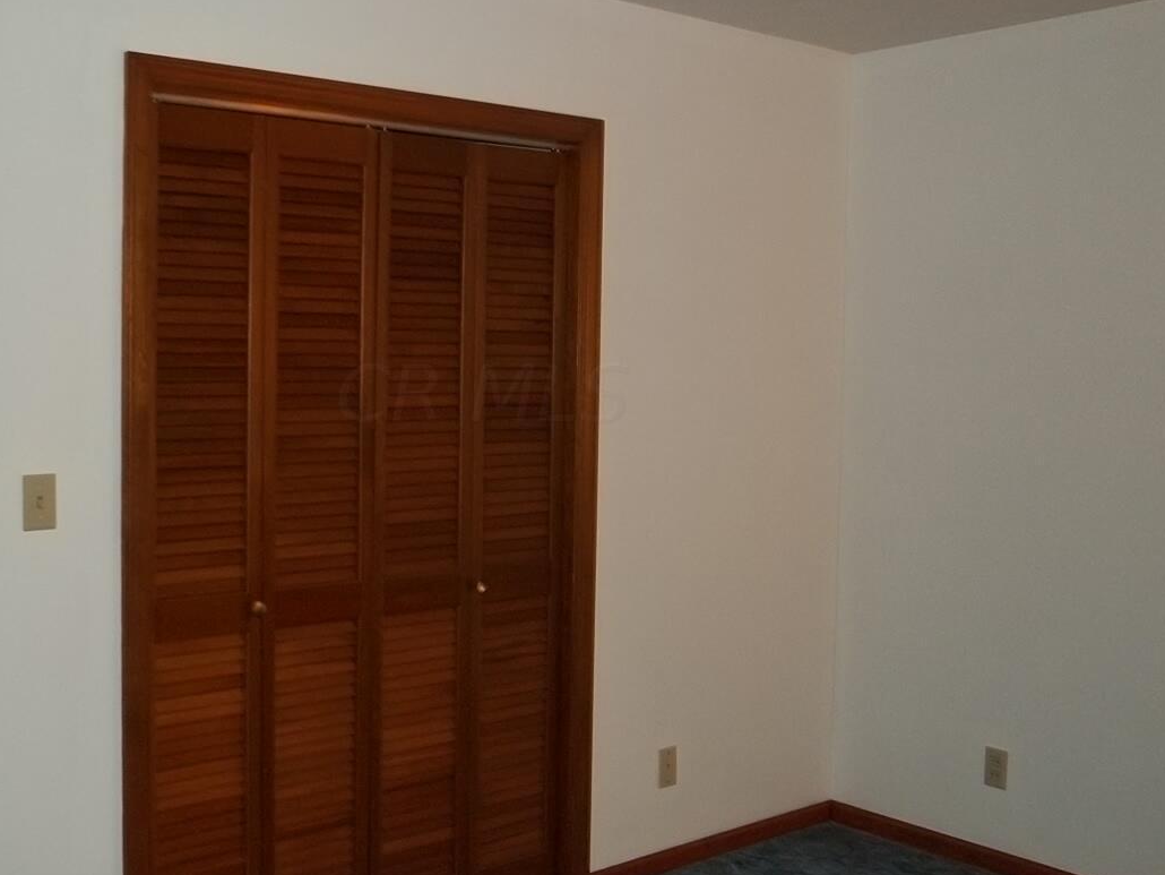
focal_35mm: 41
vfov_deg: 35.1
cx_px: 483
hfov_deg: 45.6
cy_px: 393
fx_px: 1380
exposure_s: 1/30
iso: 160
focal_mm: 5.9
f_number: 3.3
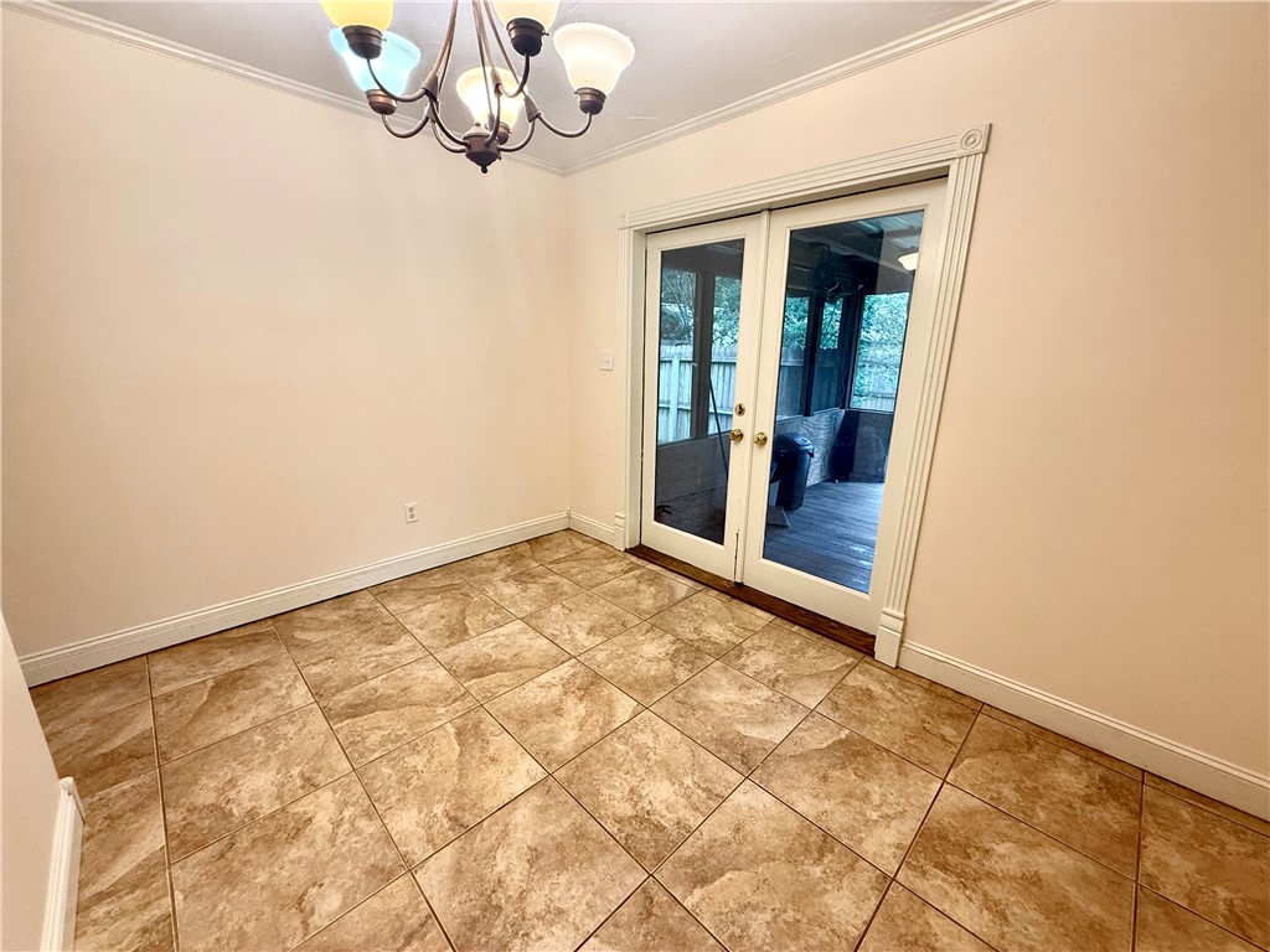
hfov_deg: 102.1
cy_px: 476
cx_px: 635
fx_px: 514
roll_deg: -0.7
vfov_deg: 85.7
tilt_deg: -13.9
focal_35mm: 14
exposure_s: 1/60
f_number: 2.2
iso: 160
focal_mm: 2.22
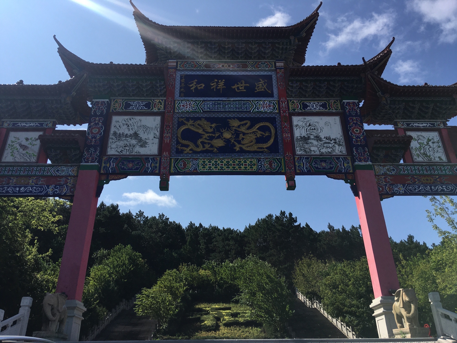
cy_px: 172
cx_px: 228
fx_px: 383
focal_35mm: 29
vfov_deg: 48.2
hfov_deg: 61.7
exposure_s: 1/2262
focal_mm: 4.15
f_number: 2.2
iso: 25
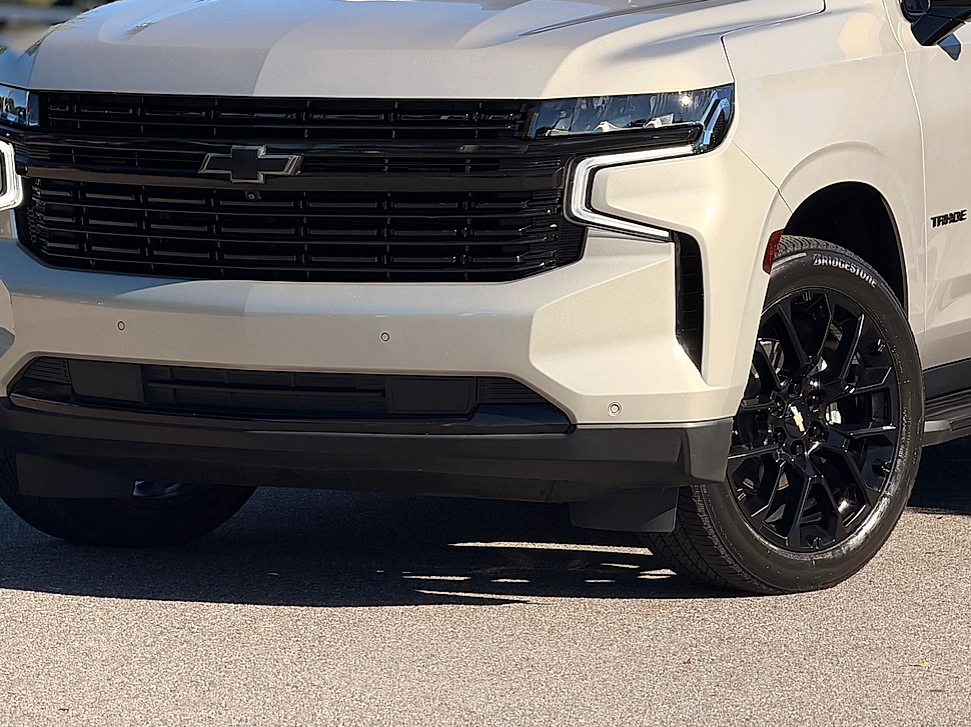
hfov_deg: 12.0
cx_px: 644
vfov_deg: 9.0
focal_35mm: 165
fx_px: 4627
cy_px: 138
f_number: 2.8
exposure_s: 1/638
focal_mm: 16.89
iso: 25
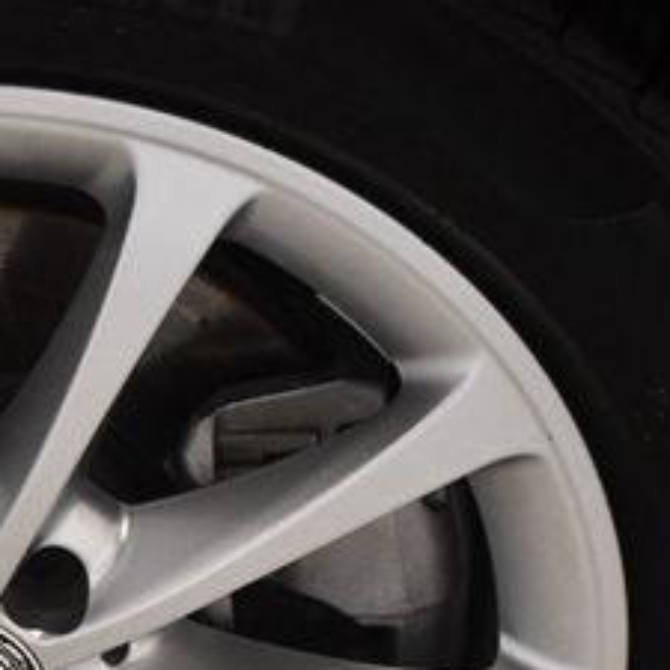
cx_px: -51
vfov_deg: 10.7
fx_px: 3547
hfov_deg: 10.7
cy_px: 622
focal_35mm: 162
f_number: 4.5
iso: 2800
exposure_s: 1/125
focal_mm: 45
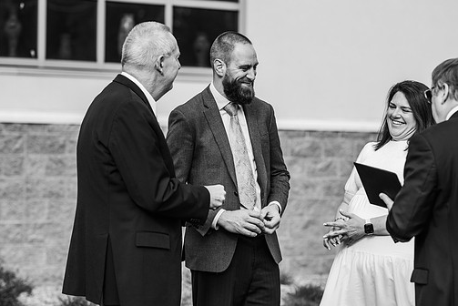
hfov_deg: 20.8
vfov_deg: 14.0
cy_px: 147
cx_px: 216
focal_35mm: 98
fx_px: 1247
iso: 200
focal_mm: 85
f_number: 2.8
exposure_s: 1/1600
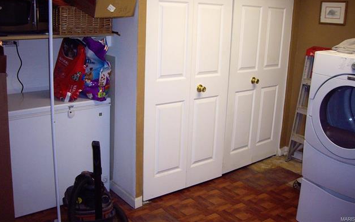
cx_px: 177
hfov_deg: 48.2
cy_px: 87
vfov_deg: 31.1
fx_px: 397
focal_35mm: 41
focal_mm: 6.2
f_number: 2.7
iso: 200
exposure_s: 1/80
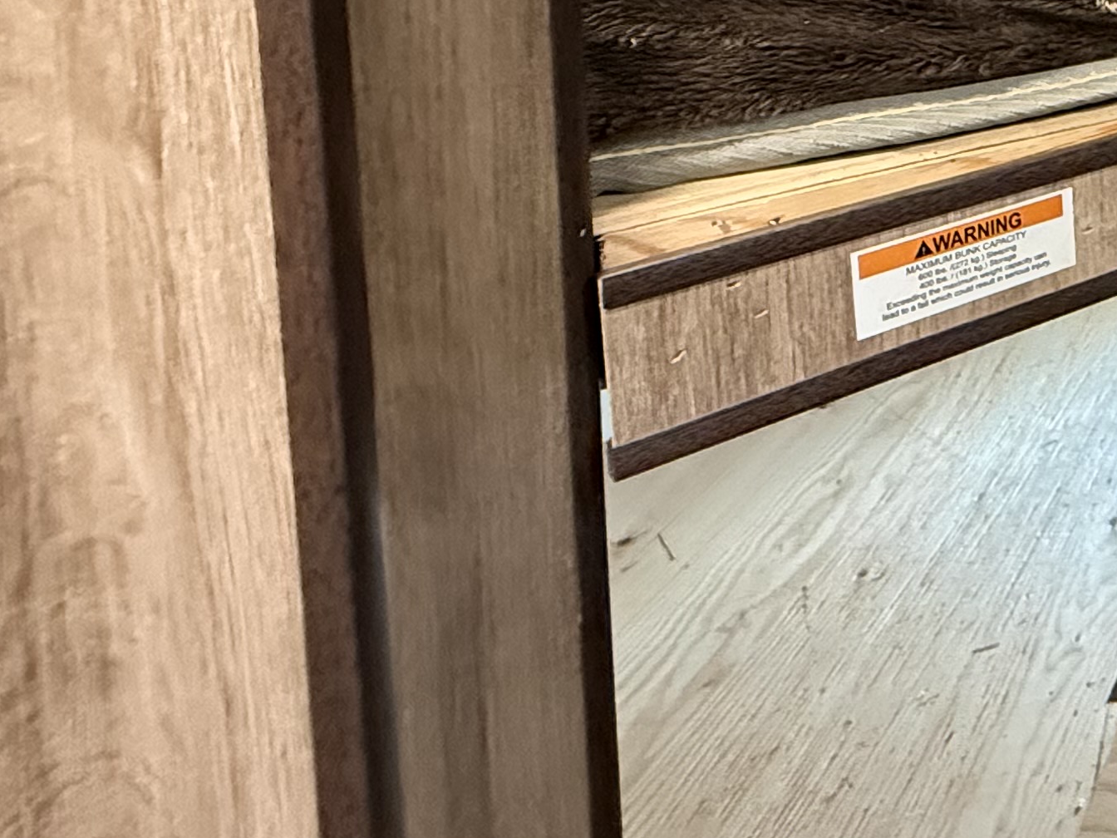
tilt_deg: -5.6
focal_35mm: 42
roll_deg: -0.1
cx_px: 1501
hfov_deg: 32.1
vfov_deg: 29.5
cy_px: -168
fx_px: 1355
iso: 1000
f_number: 2.2
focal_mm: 2.22
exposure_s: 1/60
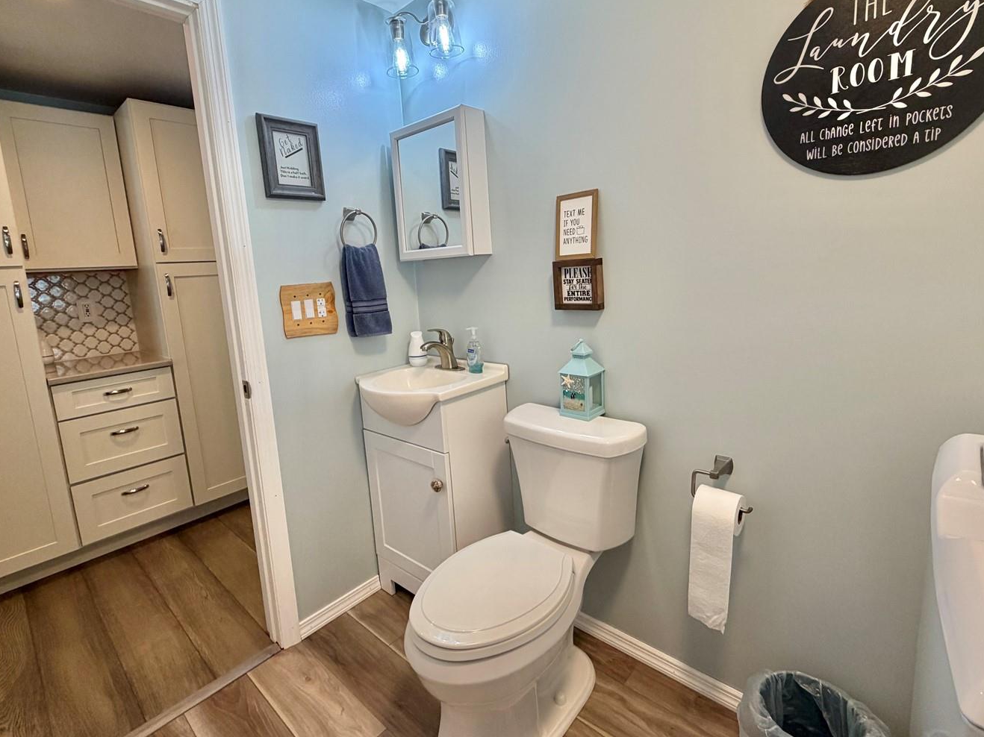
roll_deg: +3.6
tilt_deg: -7.8
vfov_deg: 74.6
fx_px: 483
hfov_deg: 91.0
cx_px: 485
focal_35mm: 17
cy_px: 337
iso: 160
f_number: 2.2
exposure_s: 1/120
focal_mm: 2.22
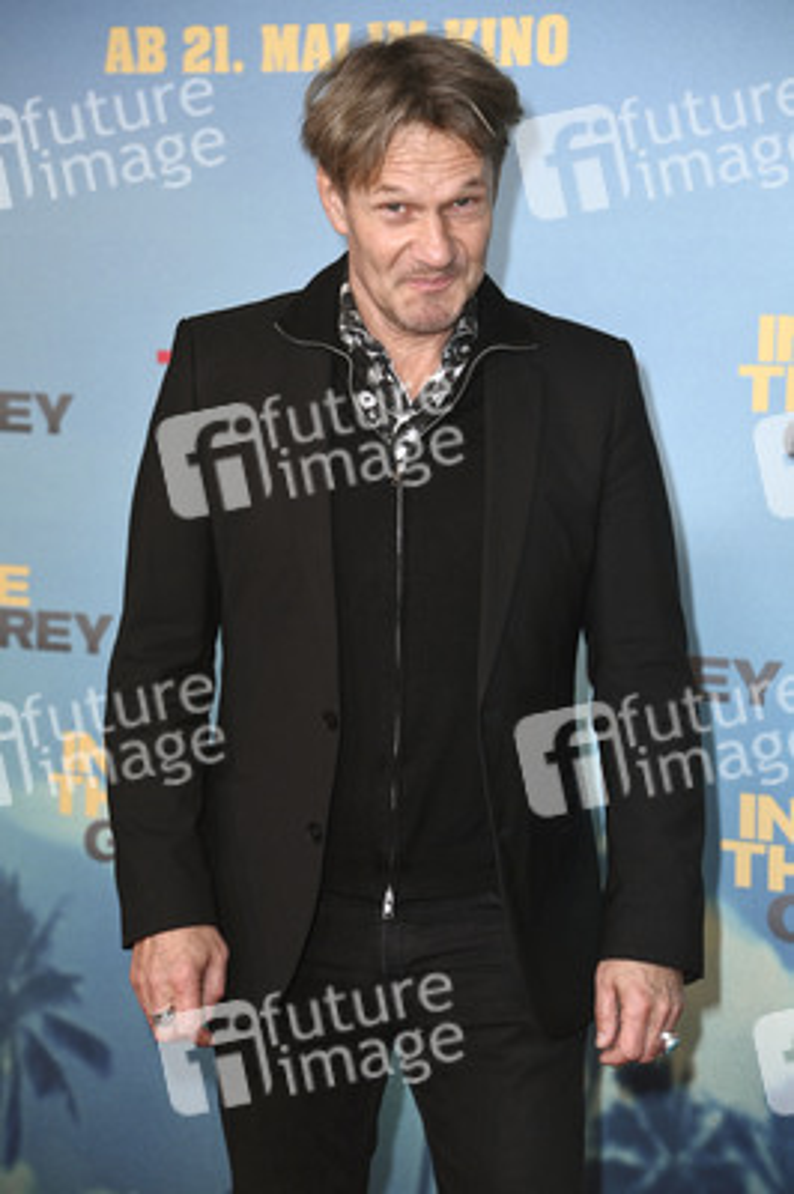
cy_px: 597
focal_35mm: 112
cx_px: 397
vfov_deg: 18.3
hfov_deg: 12.2
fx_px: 3711
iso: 1250
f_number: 5.6
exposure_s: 1/250
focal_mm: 112
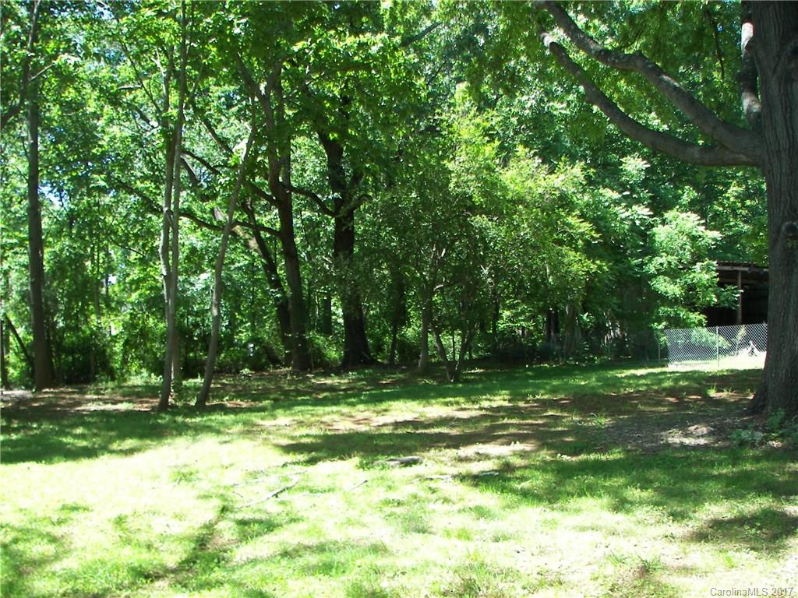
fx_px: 830
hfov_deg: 51.4
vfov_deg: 39.7
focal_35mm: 36
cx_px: 399
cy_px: 299
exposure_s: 1/125
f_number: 2.8
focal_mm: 6
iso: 50
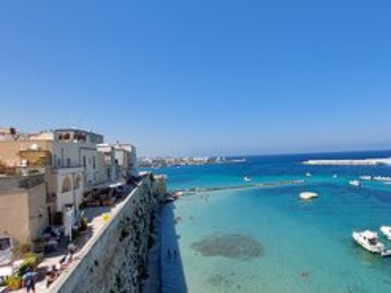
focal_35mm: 23
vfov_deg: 58.8
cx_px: 281
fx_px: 260
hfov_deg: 70.2
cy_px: 151
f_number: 2.2
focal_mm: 1.74
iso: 50
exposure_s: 1/1955
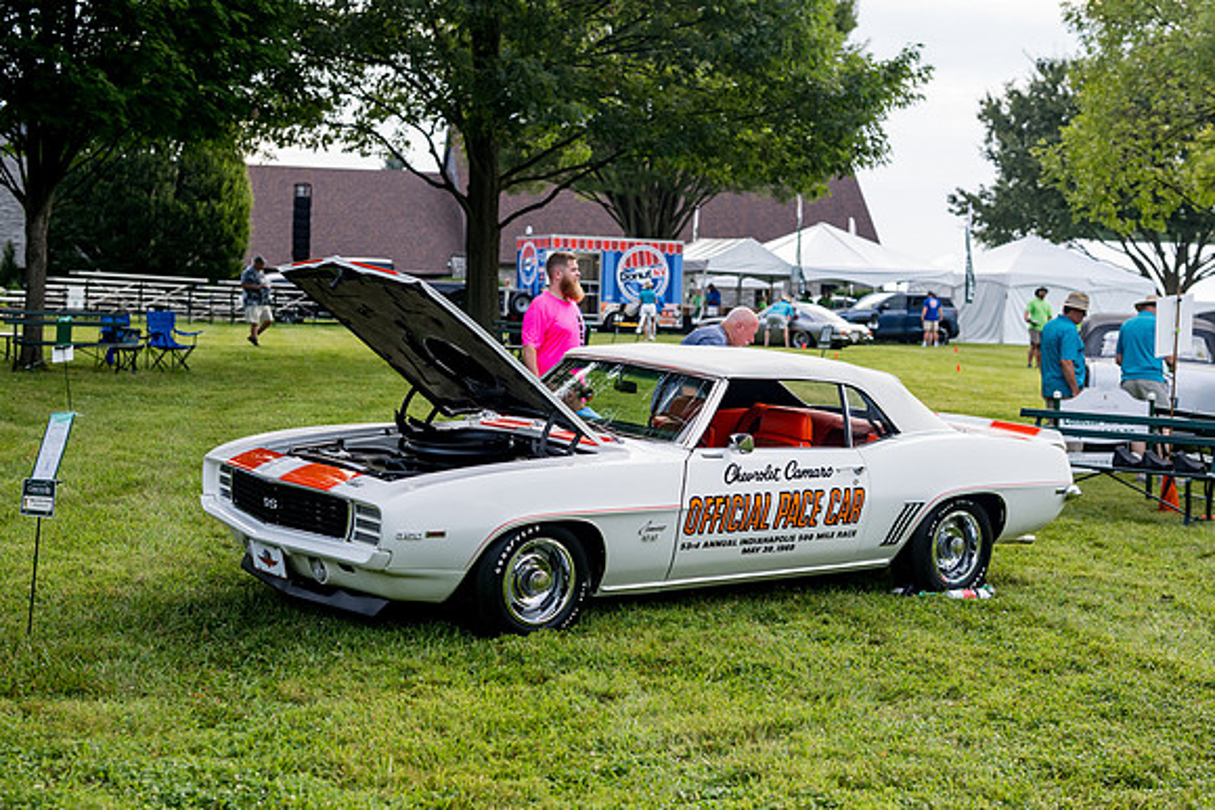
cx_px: 625
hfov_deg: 36.8
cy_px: 437
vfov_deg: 25.0
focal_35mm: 54
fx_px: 1827
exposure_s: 1/160
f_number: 3.2
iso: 500
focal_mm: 50
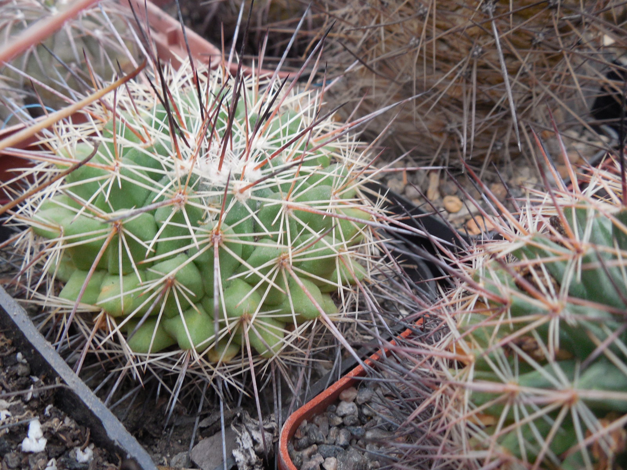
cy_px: 235
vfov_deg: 45.4
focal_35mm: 31
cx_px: 314
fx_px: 562
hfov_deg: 58.4
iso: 220
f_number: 3.6
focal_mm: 5.6
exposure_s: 1/30
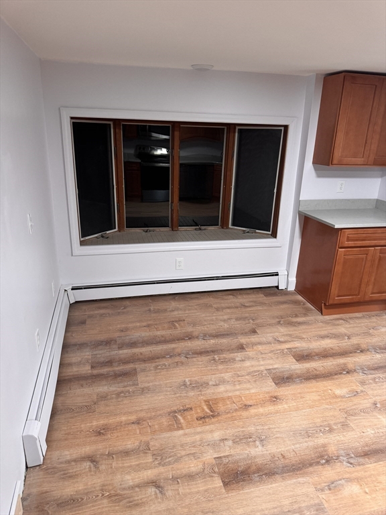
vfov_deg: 71.6
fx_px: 357
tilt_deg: -16.5
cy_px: 258
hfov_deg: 56.8
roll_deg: -2.7
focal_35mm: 24
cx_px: 193
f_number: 1.78
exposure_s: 1/60
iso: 250
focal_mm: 6.76
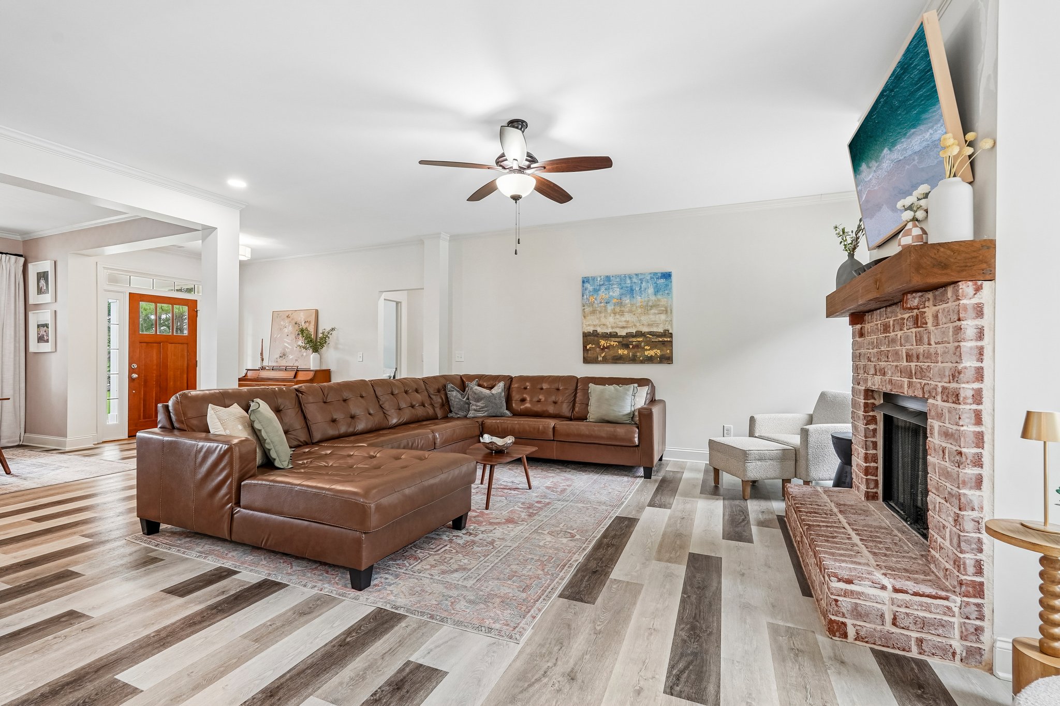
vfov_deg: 73.7
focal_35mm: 16
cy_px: 353
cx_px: 530
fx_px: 471
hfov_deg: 96.7
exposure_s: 1/20
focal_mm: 16
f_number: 8
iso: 800
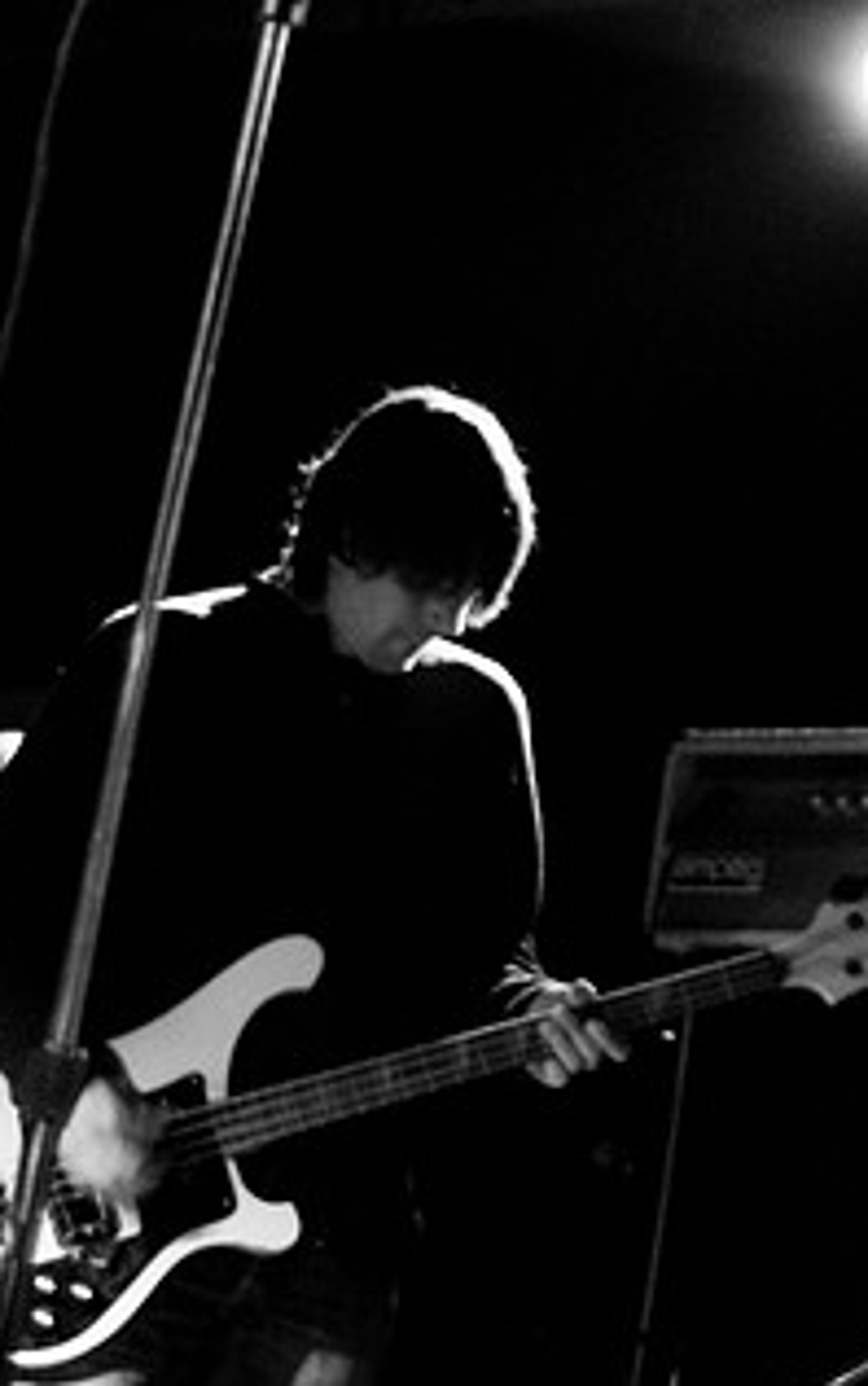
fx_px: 5289
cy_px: 695
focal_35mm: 140
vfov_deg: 14.9
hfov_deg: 9.3
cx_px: 864
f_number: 1.8
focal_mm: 50
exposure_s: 1/40
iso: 1000
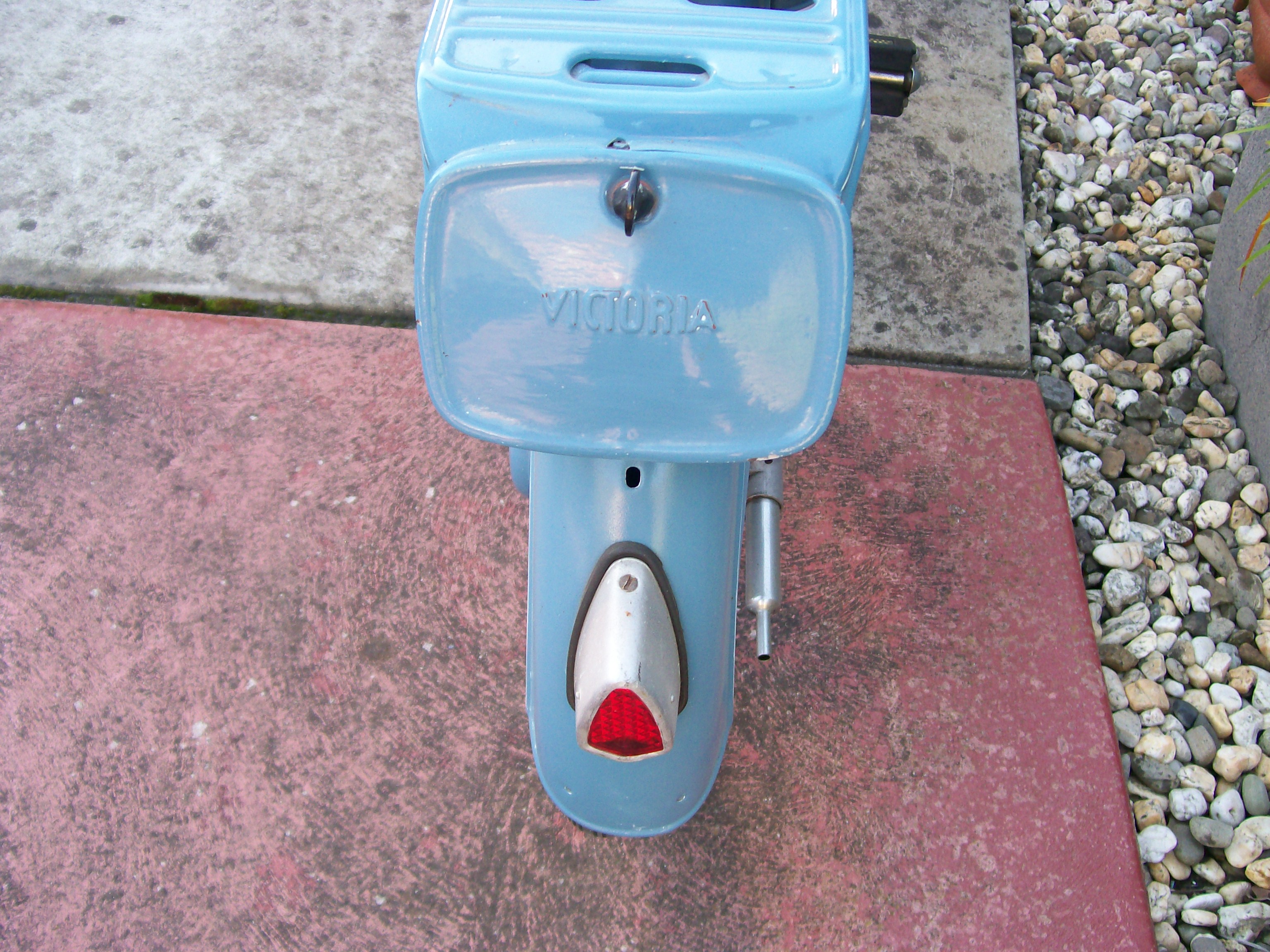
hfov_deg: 51.4
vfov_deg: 39.7
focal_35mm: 36
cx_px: 635
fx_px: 1321
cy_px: 476
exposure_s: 1/66
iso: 80
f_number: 2.7
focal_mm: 6
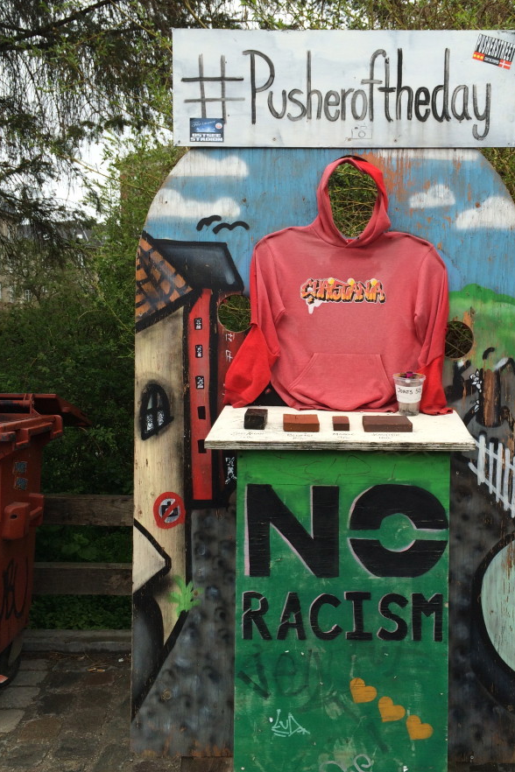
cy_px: 387
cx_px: 330
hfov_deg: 37.6
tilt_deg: -3.5
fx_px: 751
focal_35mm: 35
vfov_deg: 54.4
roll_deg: +0.5
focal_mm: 4.15
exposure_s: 1/331
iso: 32
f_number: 2.2
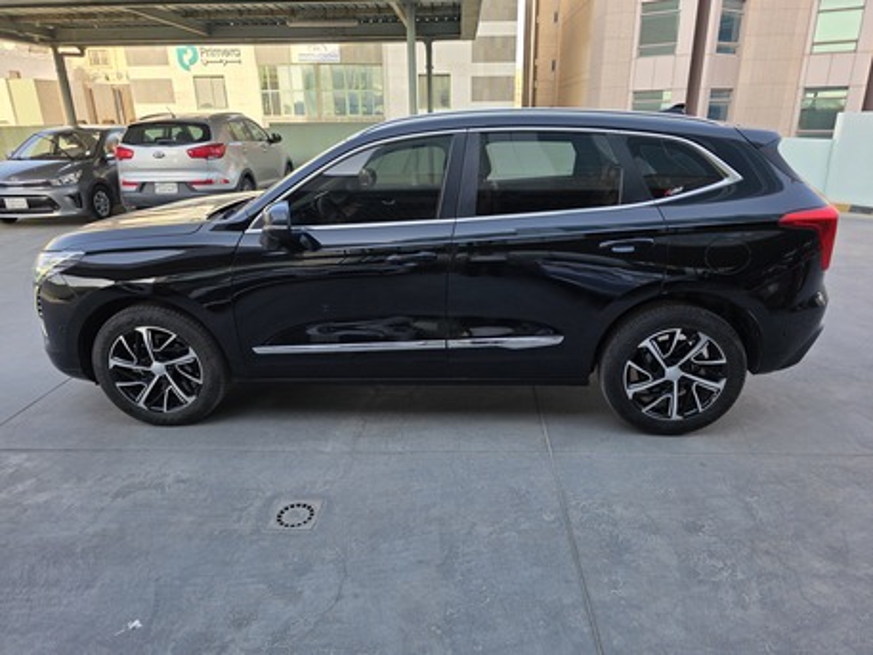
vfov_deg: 58.9
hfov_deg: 73.9
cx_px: 436
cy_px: 328
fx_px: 580
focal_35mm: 23
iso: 25
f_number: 1.7
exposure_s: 1/359
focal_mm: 6.3
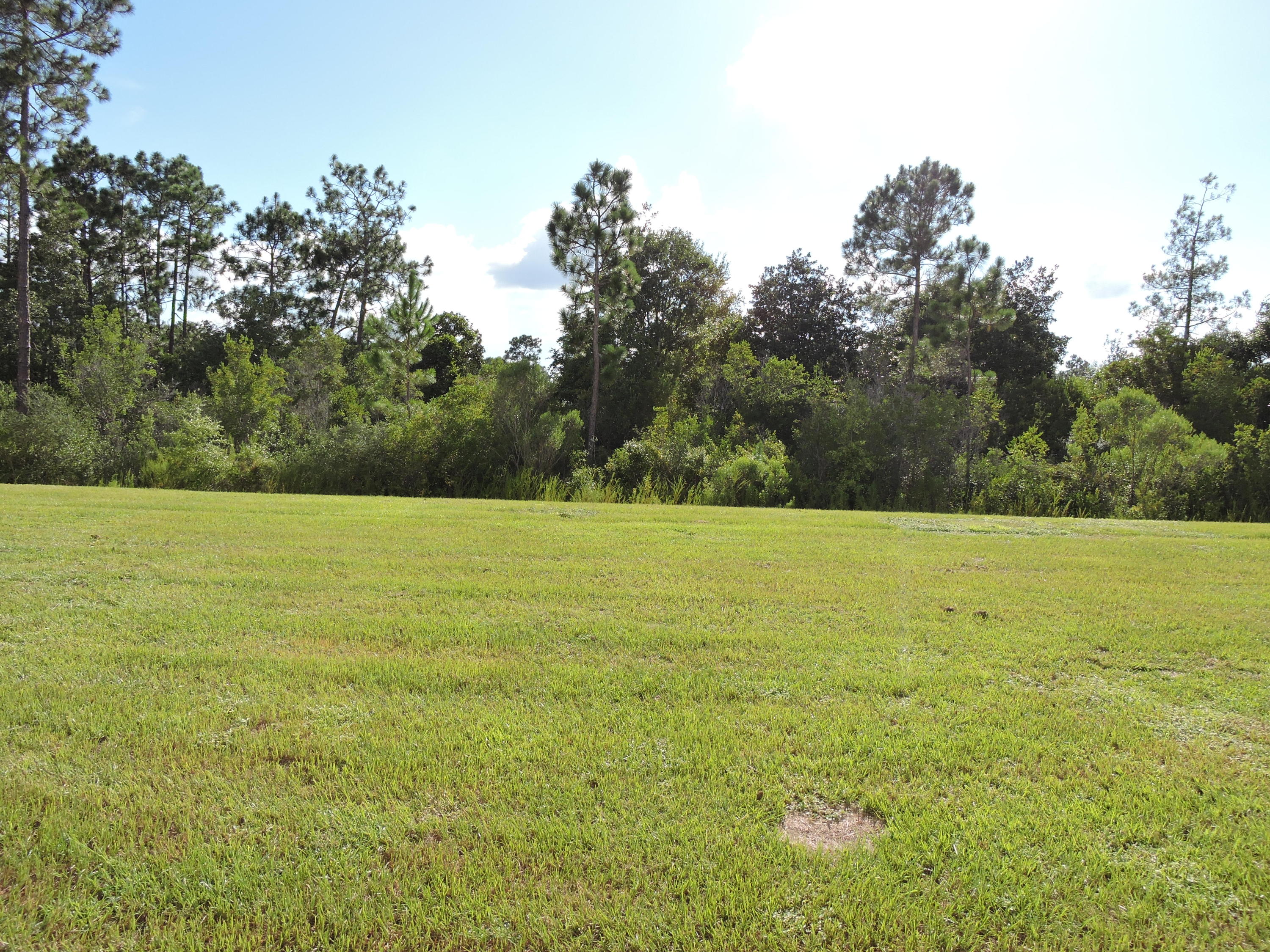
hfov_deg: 71.6
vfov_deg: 56.8
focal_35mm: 24
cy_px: 476
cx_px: 635
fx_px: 881
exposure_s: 1/800
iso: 100
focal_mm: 4.3
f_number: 3.3
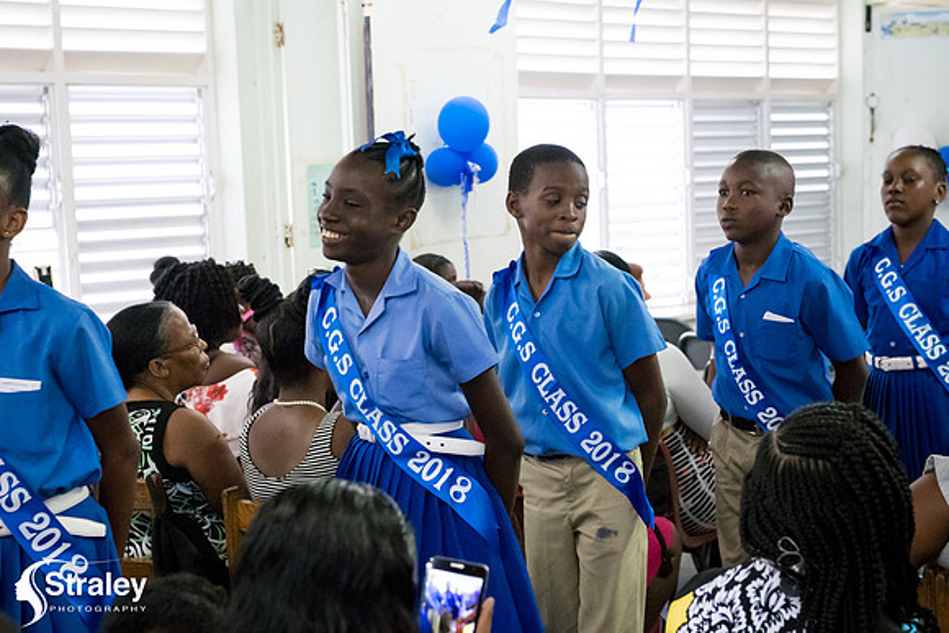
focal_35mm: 66
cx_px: 474
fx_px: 1740
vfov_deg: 20.6
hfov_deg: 30.5
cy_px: 316
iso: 25600
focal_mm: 66
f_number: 6.3
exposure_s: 1/200
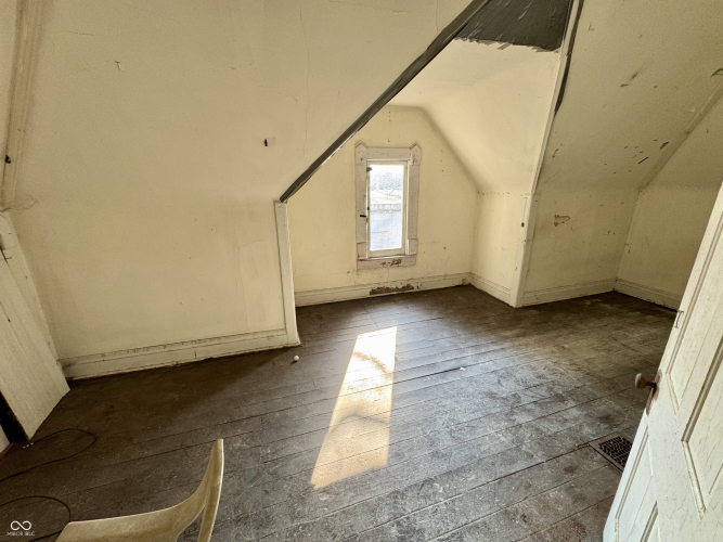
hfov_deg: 102.1
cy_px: 271
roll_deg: -0.5
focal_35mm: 14
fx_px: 292
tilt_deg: -16.7
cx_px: 362
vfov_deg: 85.7
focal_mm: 2.22
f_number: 2.2
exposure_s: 1/99
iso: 125
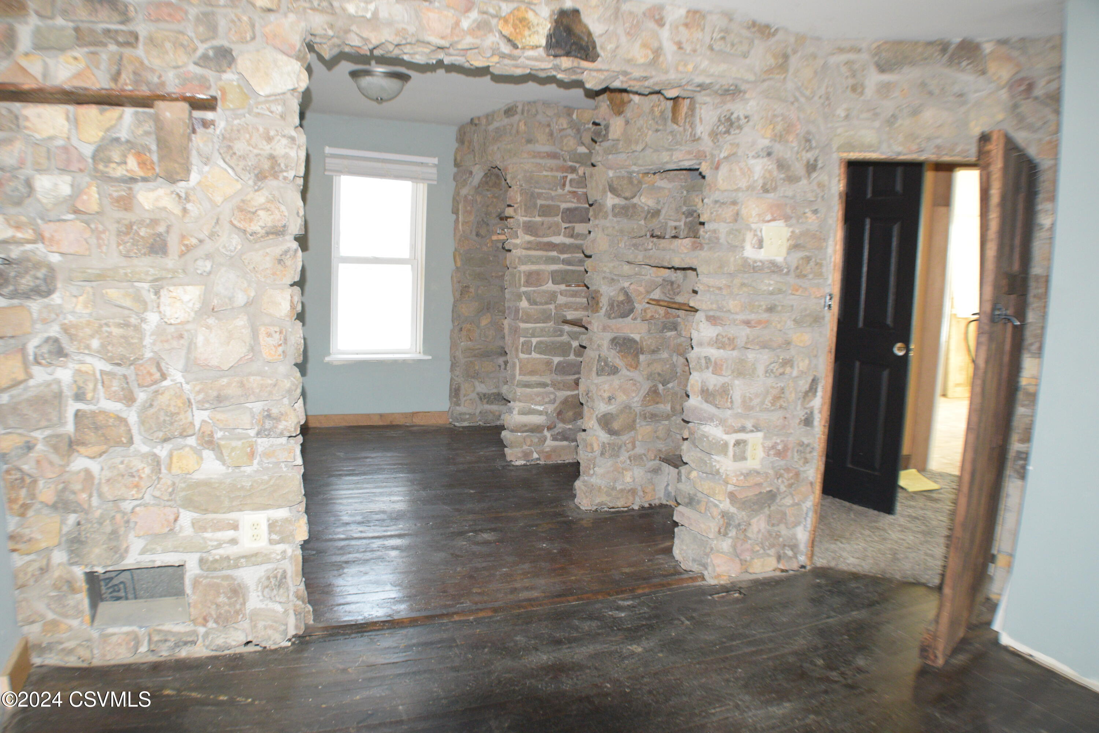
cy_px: 366
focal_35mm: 33
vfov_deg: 40.0
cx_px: 550
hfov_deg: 57.2
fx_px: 1007
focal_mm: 22
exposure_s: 1/40
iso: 2000
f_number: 5.6
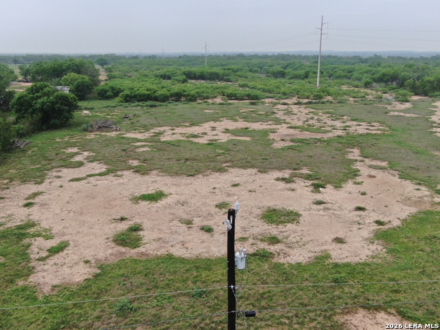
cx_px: 220
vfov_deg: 42.9
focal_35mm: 33
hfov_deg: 55.4
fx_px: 419
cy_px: 165
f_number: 3.2
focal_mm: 5.57
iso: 100
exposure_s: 1/240
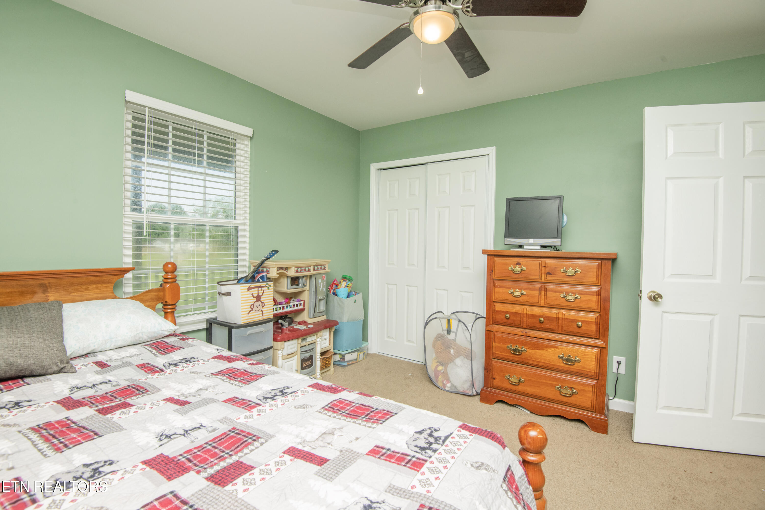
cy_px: 255
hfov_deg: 96.7
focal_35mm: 16
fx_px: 340
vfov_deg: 73.7
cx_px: 382
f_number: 9
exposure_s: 1/200
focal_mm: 16
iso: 400
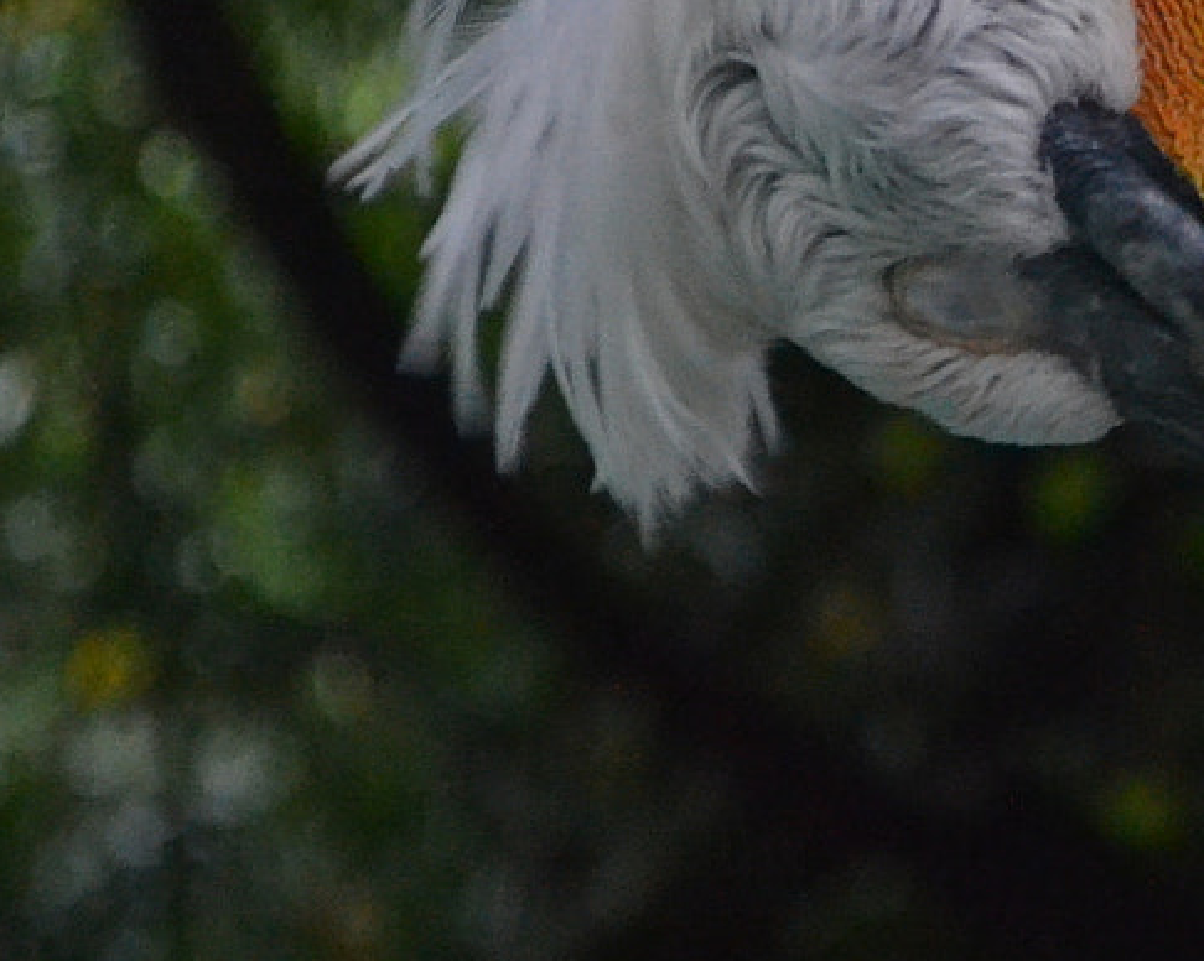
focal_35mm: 538
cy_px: 168
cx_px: 1799
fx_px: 19156
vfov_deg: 2.9
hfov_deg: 3.6
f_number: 5.6
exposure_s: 1/30
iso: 3200
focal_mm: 116
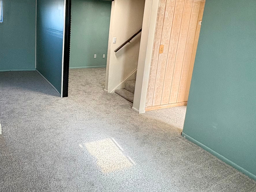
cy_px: 78
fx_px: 237
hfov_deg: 56.0
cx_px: 92
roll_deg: -1.1
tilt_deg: -13.9
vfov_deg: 44.0
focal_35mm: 32
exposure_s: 1/99
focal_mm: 2.22
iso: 200
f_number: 2.2
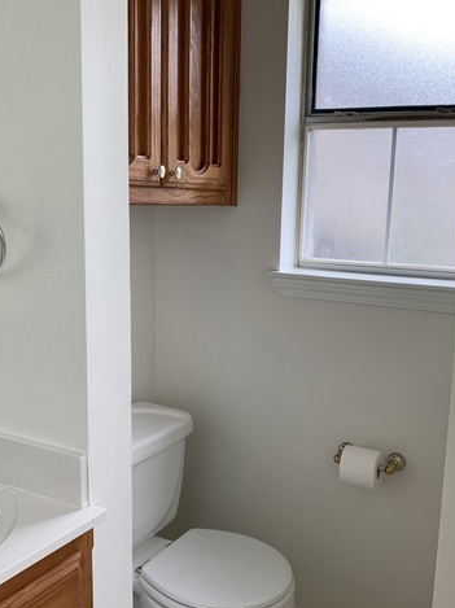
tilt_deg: -9.5
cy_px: 329
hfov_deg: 38.6
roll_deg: -1.3
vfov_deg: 50.1
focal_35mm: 37
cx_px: 254
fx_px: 649
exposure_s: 1/122
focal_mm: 4.25
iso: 40
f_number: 1.8
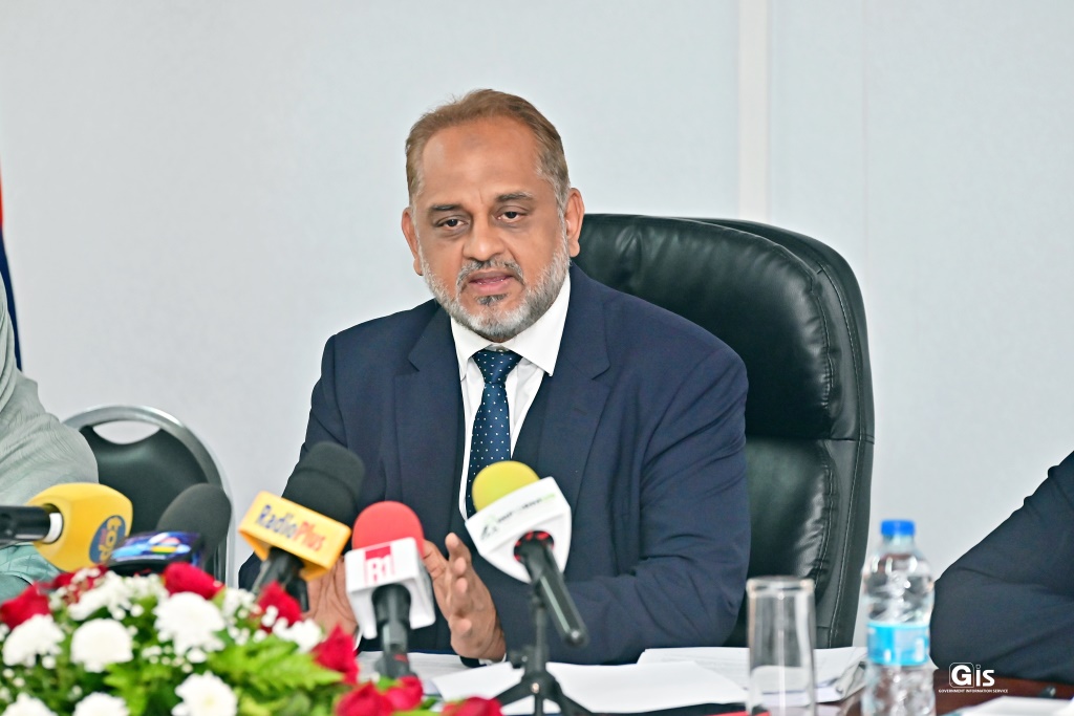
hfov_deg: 10.3
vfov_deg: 6.9
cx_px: 537
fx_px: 5967
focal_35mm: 200
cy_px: 358
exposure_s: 1/200
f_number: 4.5
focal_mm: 200
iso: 3200
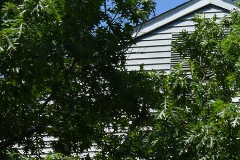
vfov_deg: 7.1
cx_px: 515
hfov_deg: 10.1
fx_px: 1233
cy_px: 345
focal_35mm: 185
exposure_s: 1/400
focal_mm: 28
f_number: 10
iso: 200
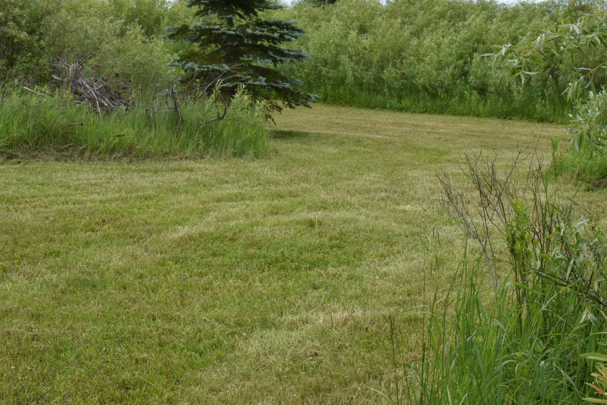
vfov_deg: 16.6
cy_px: 202
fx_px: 1391
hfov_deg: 24.6
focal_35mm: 82
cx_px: 304
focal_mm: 55
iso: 640
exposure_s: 1/100
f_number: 22
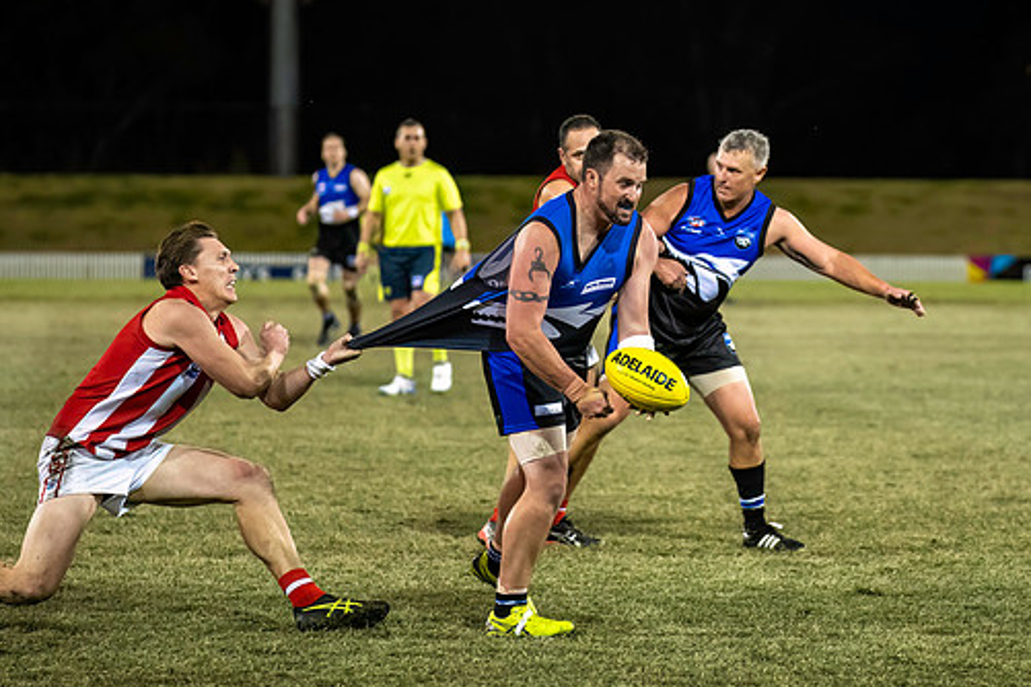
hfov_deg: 10.8
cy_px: 334
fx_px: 5470
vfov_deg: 7.2
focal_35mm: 191
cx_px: 681
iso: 2500
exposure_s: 1/1250
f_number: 2.8
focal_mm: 120
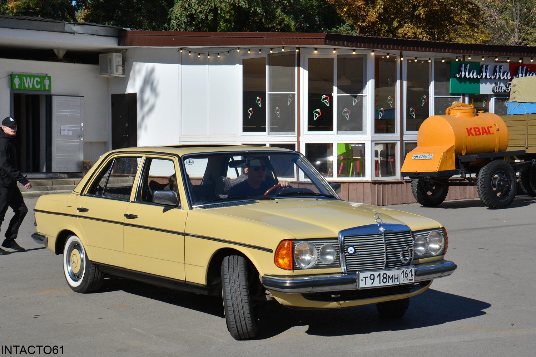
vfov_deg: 20.6
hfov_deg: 30.5
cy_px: 178
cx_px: 268
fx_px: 982
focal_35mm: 66
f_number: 8
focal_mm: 44
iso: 400
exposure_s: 1/2000
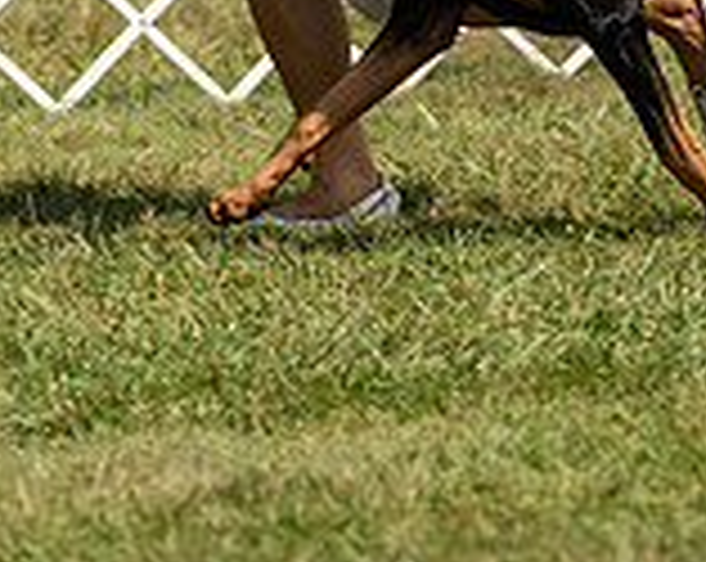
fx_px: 10887
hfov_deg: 3.7
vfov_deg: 2.9
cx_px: 686
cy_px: -436
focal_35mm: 522
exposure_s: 1/3200
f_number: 2.8
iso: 200
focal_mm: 129
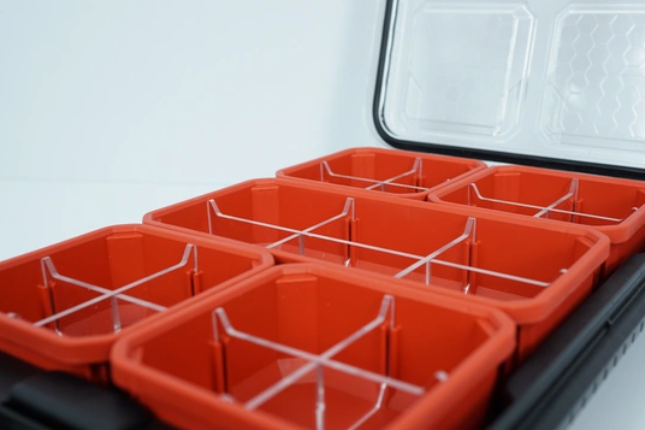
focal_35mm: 43
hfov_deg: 45.4
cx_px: 321
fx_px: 770
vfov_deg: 31.2
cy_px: 214
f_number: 4
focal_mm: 24
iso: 100
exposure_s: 1/60
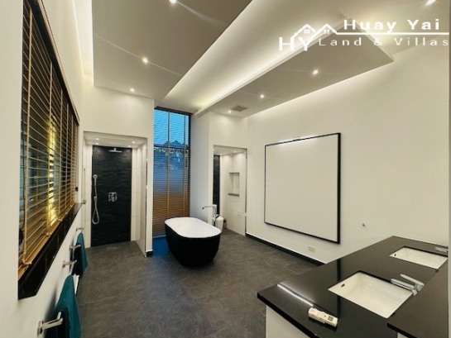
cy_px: 174
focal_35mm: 15
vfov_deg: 81.7
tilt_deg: +0.9
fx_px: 195
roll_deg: -1.0
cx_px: 214
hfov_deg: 98.1
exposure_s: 1/100
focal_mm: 2.22
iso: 64
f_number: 2.2
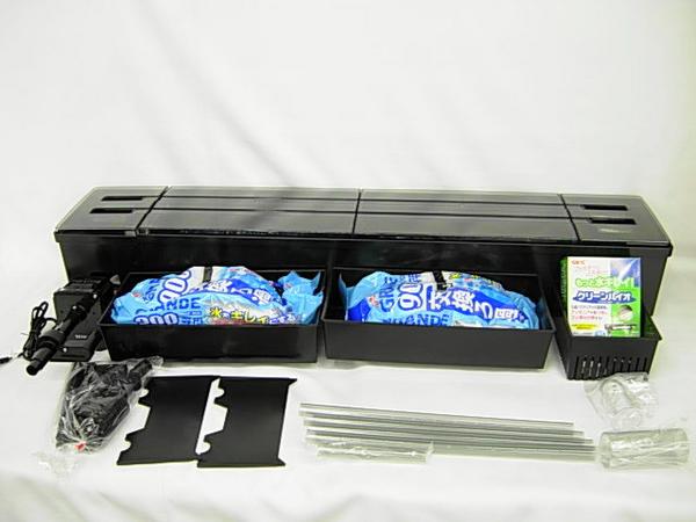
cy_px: 261
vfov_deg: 39.7
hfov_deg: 51.4
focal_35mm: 36
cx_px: 348
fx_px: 724
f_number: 2.7
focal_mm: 7.5
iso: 50
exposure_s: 1/11.6
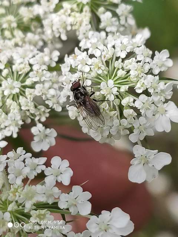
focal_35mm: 26
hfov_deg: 53.1
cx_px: 89
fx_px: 178
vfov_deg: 67.3
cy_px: 118
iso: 112
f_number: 1.75
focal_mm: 4.77
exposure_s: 1/1085
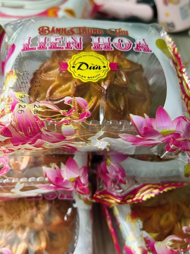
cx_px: 91
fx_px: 249
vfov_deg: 53.8
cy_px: 141
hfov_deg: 41.8
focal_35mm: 34
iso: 500
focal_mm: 5.7
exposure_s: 1/40
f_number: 1.5
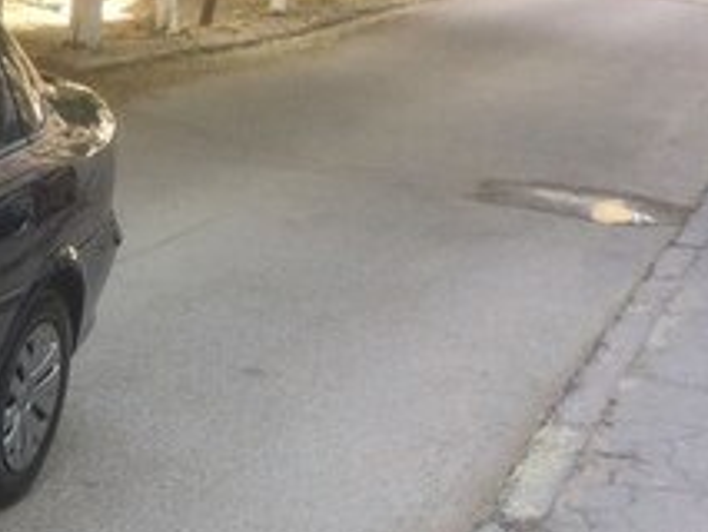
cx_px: -346
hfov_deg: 19.1
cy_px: 527
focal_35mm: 90
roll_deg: -6.0
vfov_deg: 16.1
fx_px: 1842
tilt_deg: -20.6
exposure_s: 1/181
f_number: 2.2
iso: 32
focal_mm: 4.15
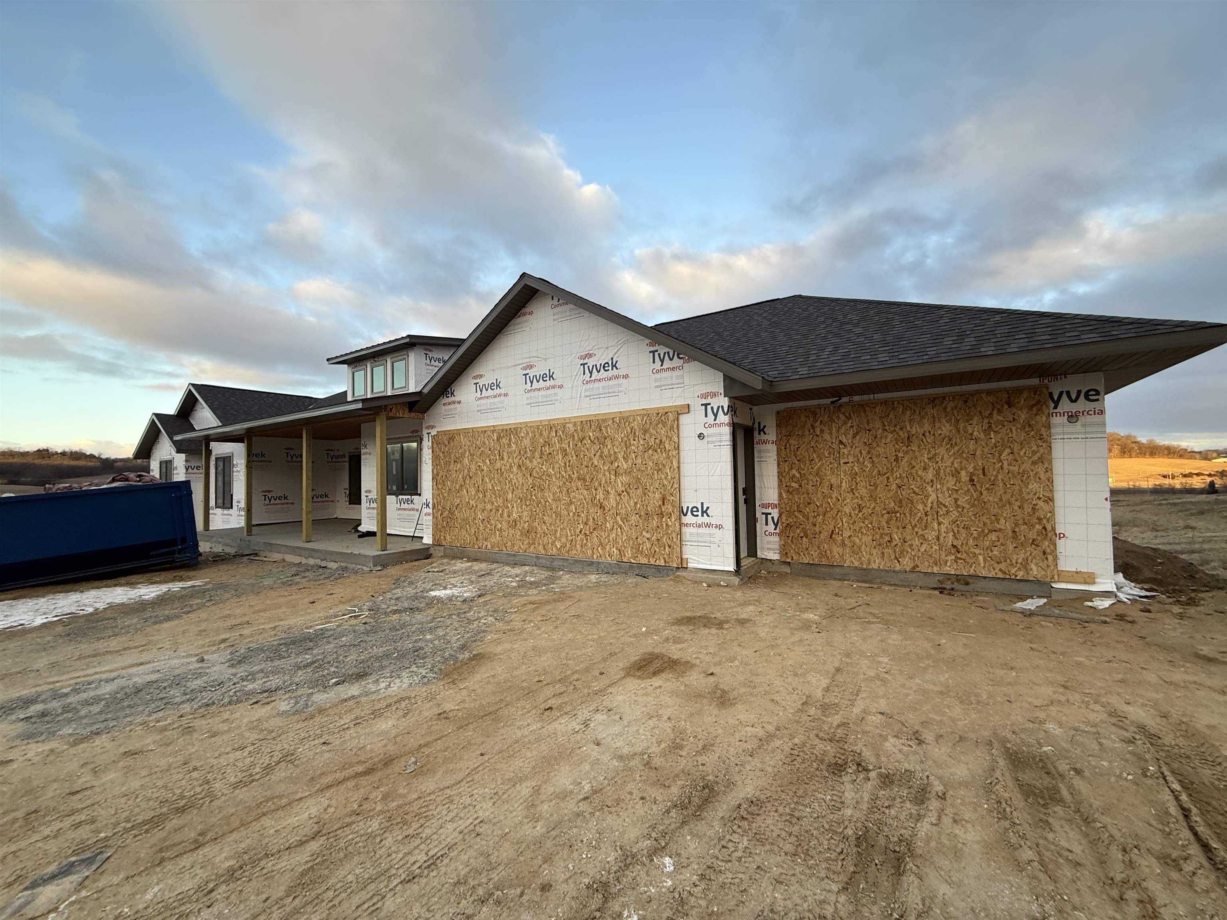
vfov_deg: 85.7
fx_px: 496
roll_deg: +0.7
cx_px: 614
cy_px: 460
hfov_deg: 102.1
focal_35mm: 14
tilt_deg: +1.6
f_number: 2.2
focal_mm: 2.22
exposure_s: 1/143
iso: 50
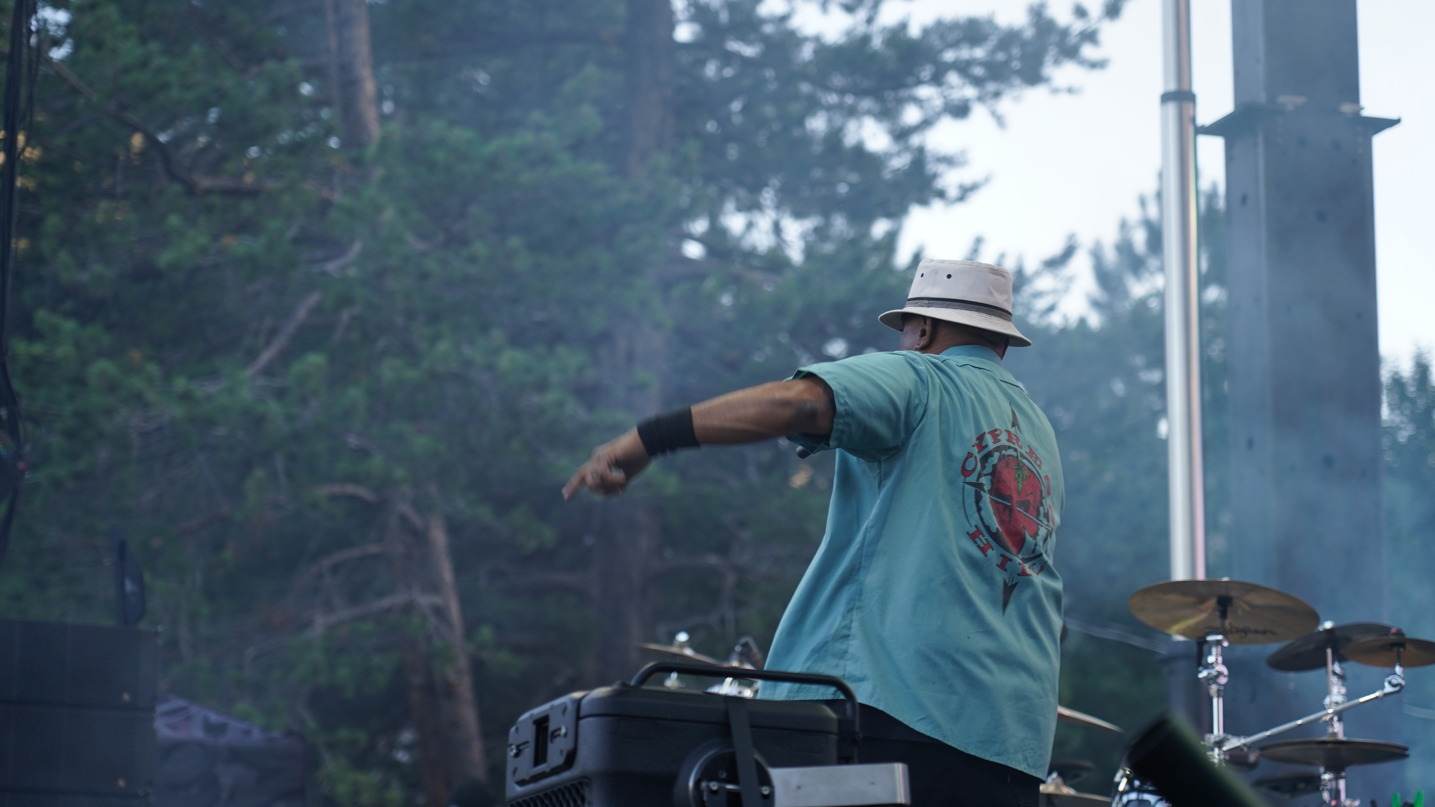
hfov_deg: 19.3
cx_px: 722
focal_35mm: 111
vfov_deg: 10.9
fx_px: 4224
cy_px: 363
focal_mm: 105
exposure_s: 1/160
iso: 200
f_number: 4
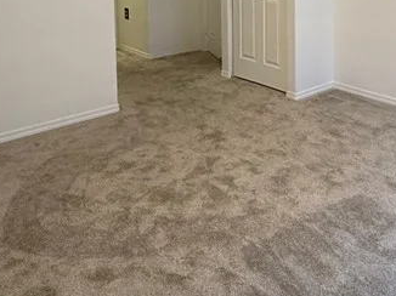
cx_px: 312
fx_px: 503
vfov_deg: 29.7
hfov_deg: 41.3
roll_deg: -0.2
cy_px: -25
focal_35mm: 44
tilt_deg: -4.7
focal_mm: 2.22
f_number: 2.2
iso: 320
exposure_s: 1/120
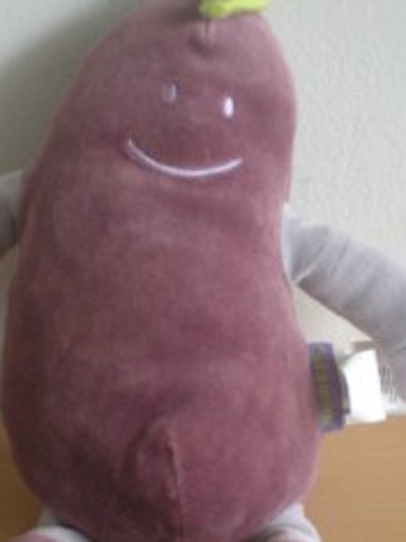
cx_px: 168
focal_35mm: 84
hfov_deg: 17.5
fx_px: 1315
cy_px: 415
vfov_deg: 23.0
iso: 184
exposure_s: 1/59.8
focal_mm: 6.3
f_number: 3.1
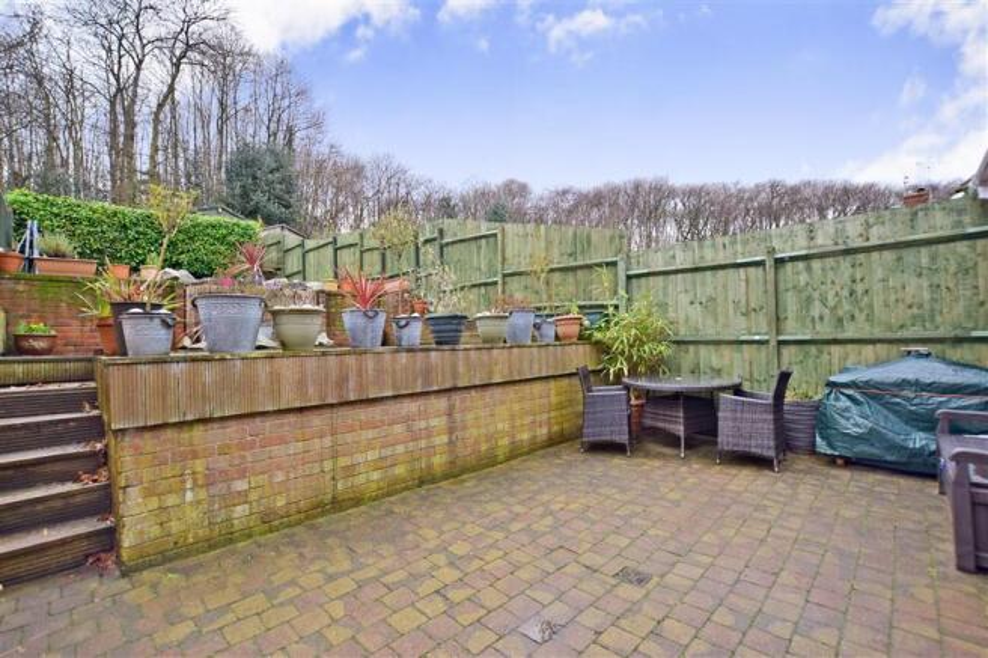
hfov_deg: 100.4
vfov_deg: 77.3
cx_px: 494
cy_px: 329
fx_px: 412
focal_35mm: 15
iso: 400
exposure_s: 1/100
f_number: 7.1
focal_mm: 10
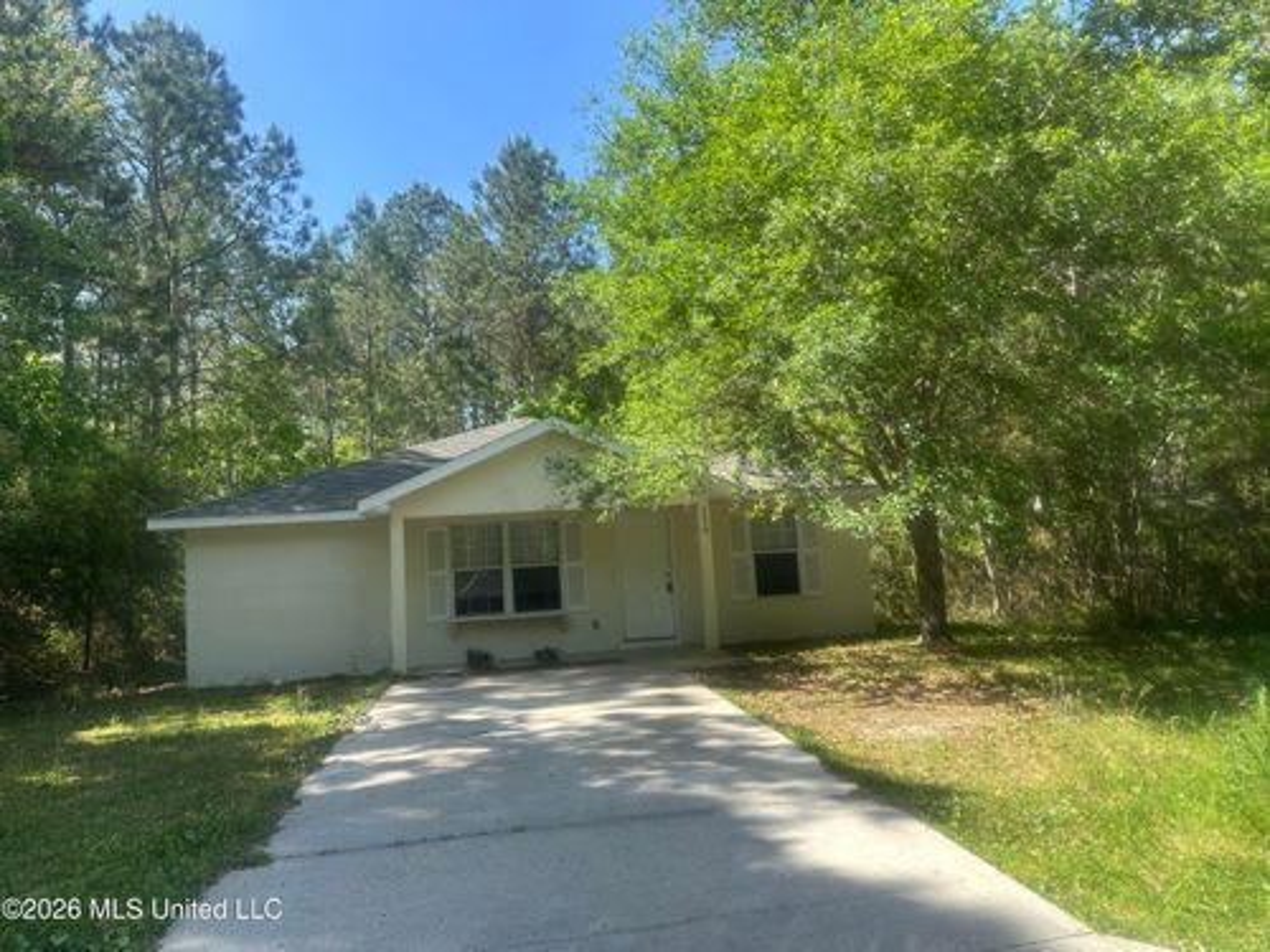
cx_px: 635
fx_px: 881
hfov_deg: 71.6
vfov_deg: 56.8
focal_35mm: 24
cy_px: 476
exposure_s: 1/1412
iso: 80
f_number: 1.78
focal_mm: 6.86
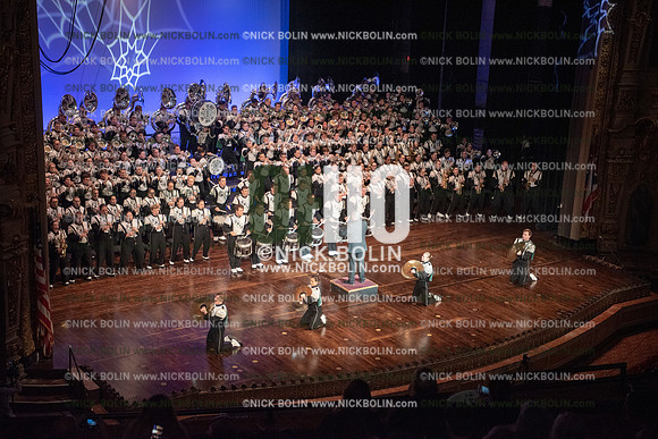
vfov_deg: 22.6
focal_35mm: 60
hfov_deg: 33.4
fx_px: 1097
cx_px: 329
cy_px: 220
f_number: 2.8
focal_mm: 60
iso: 2000
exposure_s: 1/640
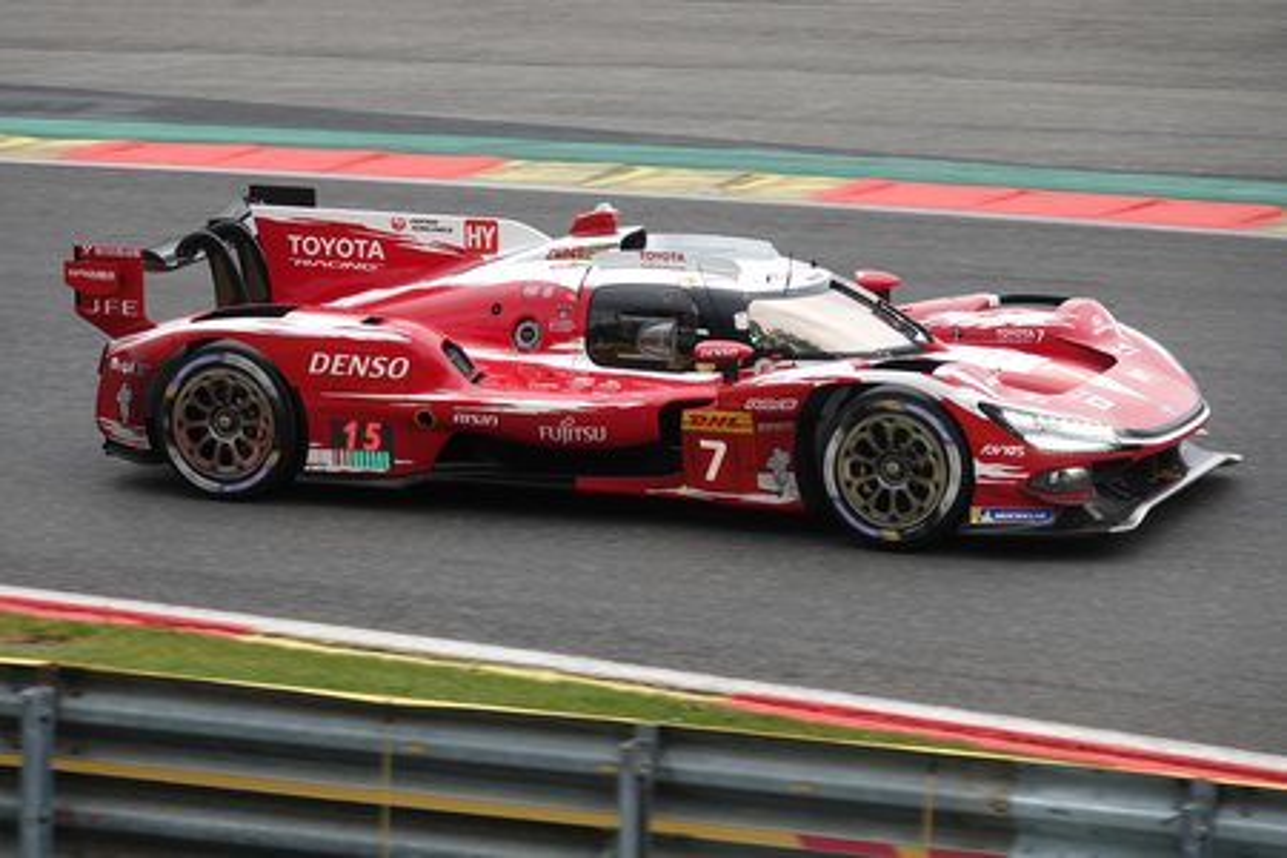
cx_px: 644
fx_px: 6577
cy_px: 429
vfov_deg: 7.5
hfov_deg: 11.2
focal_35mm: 184
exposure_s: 1/800
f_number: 4
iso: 200
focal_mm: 67.46
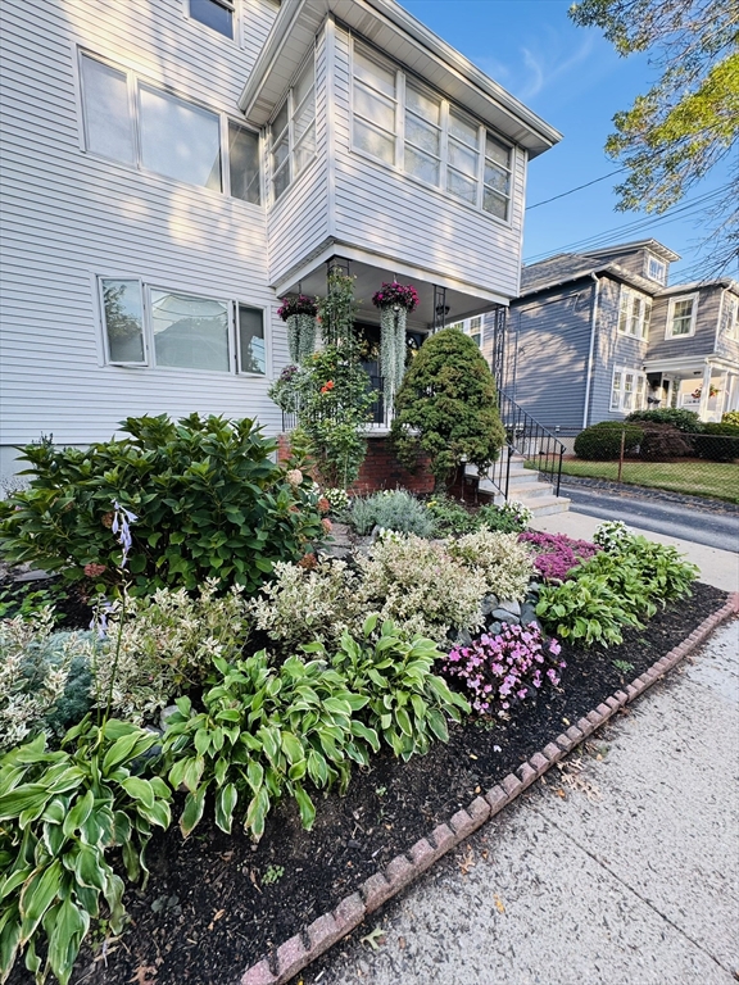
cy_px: 492
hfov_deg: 85.7
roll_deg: -1.1
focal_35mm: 14
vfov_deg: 102.1
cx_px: 370
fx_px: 399
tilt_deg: -9.7
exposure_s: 1/99
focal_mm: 2.22
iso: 50
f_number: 2.2
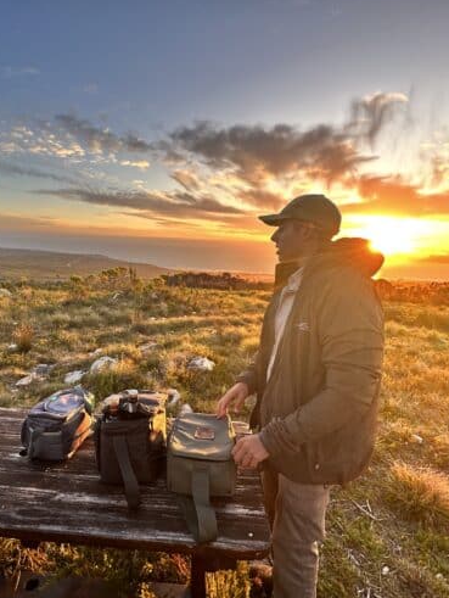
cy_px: 298
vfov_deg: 84.6
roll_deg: -2.5
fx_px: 328
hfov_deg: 68.2
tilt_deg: -11.8
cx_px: 183
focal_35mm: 19
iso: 40
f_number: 2.2
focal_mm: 2.22
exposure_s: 1/188
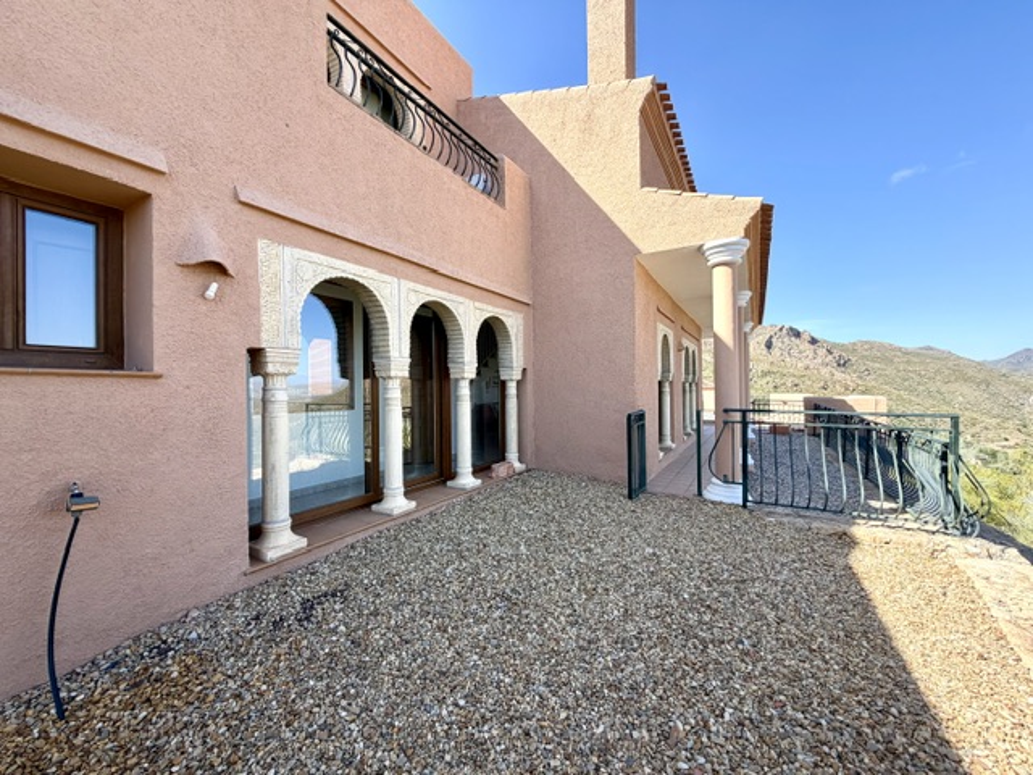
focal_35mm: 14
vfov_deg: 85.7
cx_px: 516
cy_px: 388
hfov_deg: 102.1
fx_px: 418
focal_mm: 2.22
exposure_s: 1/564
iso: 40
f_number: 2.2
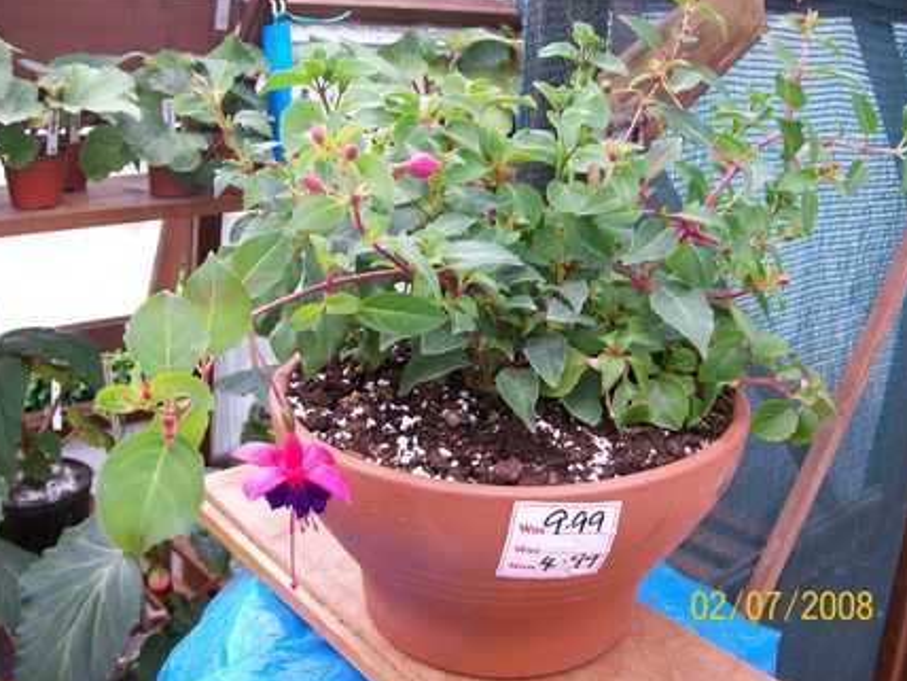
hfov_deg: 50.1
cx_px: 454
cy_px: 342
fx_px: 969
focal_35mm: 37
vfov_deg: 38.7
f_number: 2.7
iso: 80
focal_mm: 6
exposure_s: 1/74.2
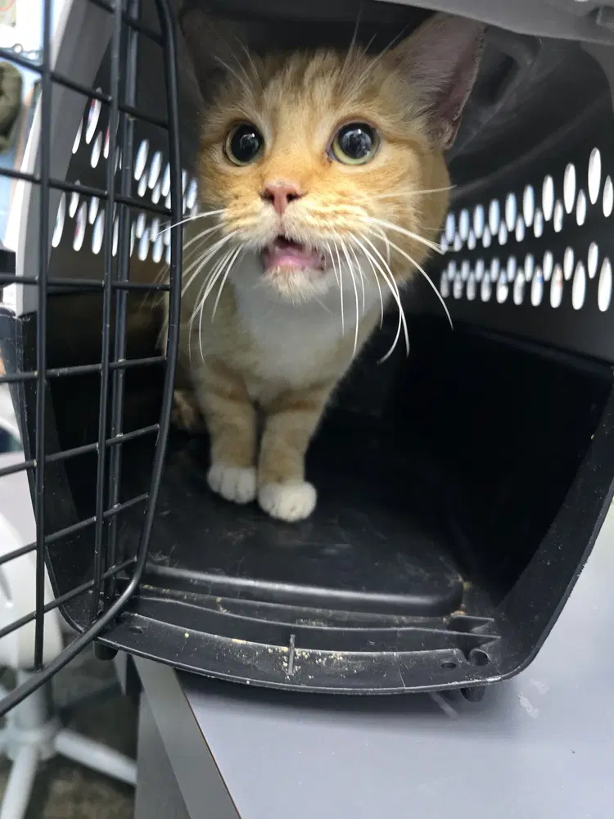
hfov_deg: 58.9
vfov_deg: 73.9
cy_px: 410
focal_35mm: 23
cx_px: 307
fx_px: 544
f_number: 1.7
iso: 1600
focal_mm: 6.3
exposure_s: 1/60
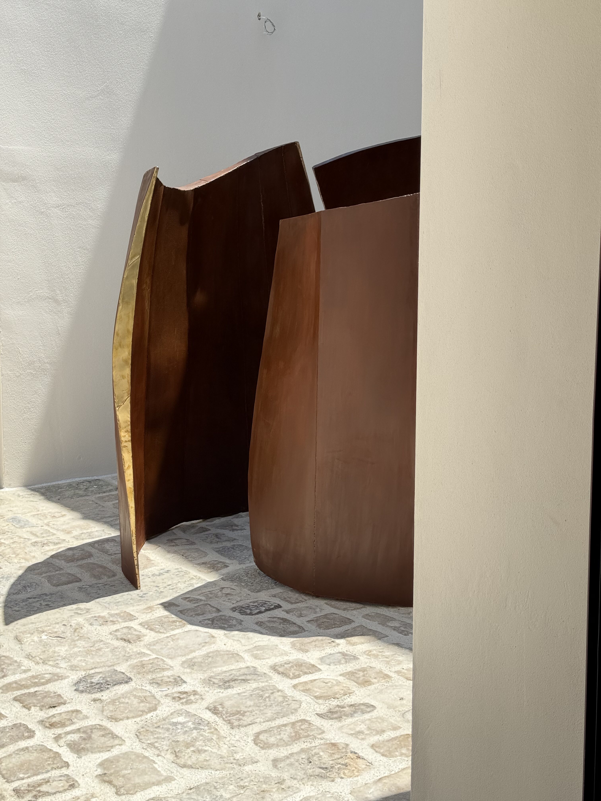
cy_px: 400
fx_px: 1111
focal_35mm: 48
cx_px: 300
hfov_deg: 30.3
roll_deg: -0.4
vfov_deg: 39.7
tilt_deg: -8.2
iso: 80
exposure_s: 1/1931
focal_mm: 6.76
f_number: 1.78
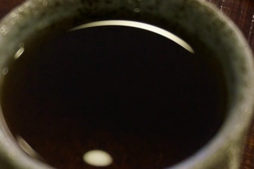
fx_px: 670
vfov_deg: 14.3
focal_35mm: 95
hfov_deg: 21.3
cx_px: 72
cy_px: 120
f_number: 5
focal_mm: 31
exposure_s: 1/50
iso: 3200
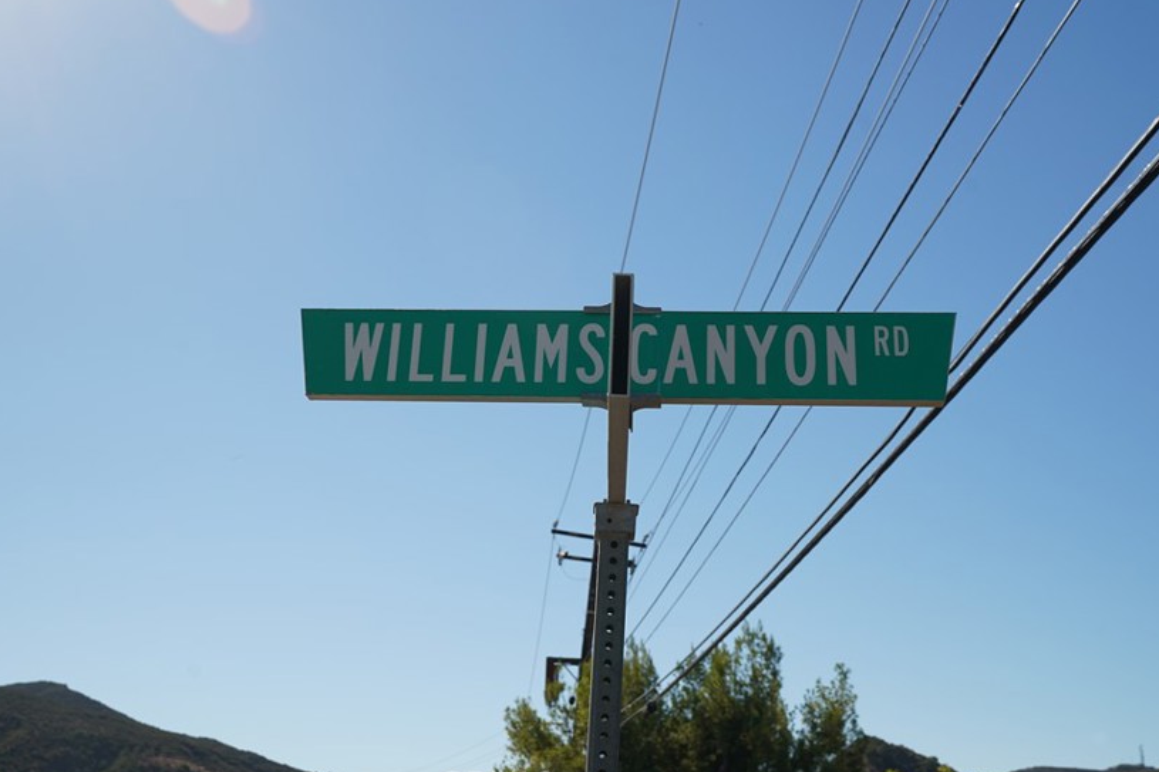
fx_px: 1416
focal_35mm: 44
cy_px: 319
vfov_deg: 30.4
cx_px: 621
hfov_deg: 44.5
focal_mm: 35
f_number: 8
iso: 100
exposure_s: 1/80
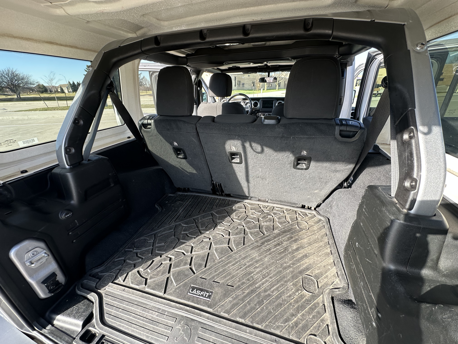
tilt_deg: -23.5
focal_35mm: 14
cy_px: 172
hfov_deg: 102.1
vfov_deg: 85.7
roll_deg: +1.9
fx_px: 185
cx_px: 229
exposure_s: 1/147
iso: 40
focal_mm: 2.22
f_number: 2.2
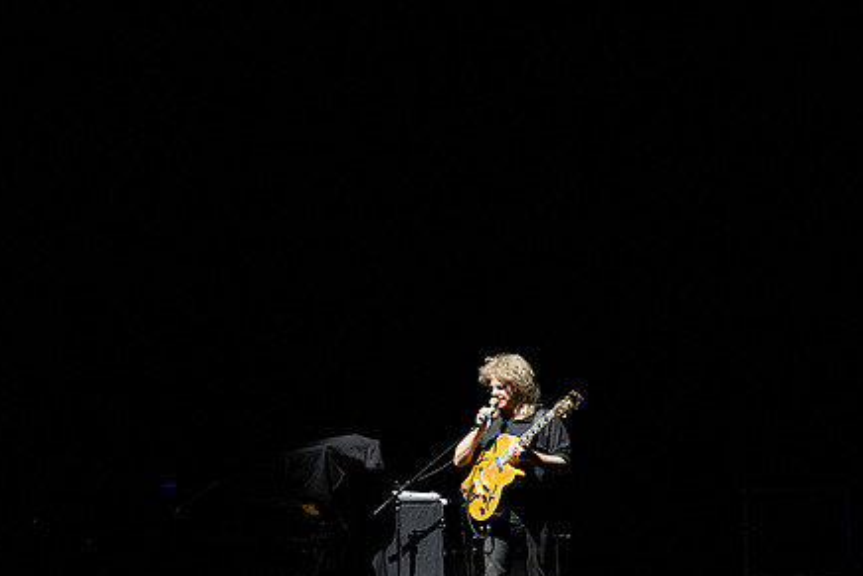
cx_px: 497
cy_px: 381
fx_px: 6378
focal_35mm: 266
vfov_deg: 5.2
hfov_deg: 7.7
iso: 3200
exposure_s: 1/250
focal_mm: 200
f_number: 4.5
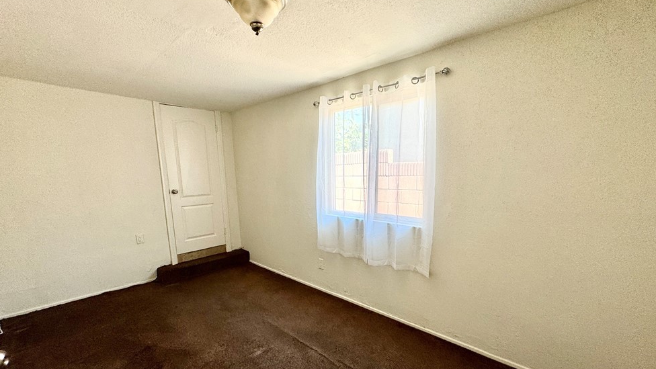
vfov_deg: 66.6
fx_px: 278
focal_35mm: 16
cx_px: 327
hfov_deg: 99.4
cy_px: 216
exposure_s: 1/120
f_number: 2.2
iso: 125
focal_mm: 2.22
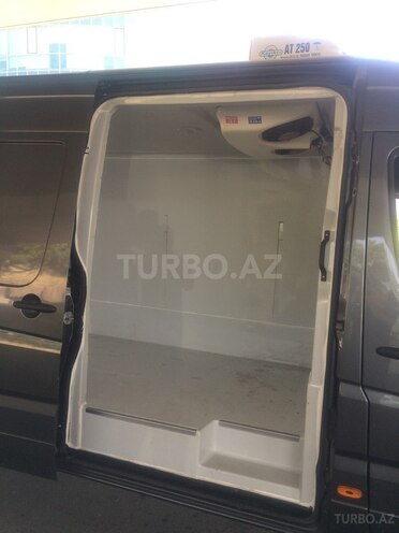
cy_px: 266
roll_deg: -0.1
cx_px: 200
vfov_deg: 61.7
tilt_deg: -4.0
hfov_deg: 48.2
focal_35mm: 29
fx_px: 446
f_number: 2.2
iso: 40
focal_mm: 4.15
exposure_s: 1/100
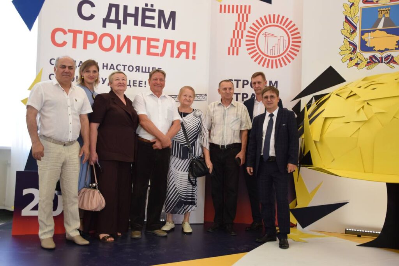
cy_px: 133
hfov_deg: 53.1
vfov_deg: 36.9
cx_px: 200
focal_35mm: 36
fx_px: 399
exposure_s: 1/60
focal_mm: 24
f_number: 4
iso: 640
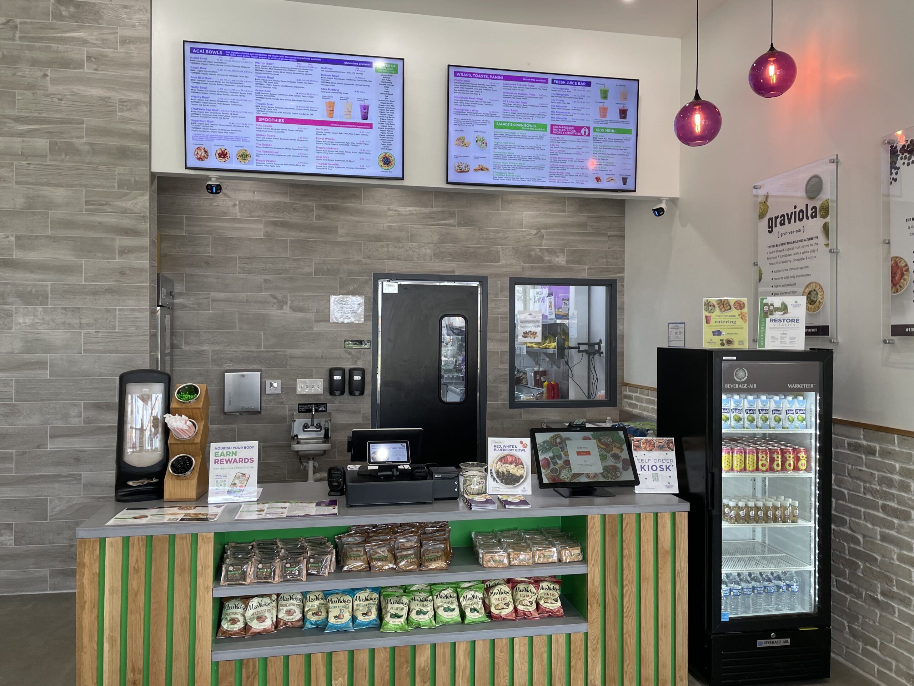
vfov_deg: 53.1
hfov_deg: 67.3
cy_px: 343
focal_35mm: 26
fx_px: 687
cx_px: 457
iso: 64
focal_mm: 4.2
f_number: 1.6
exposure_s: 1/120
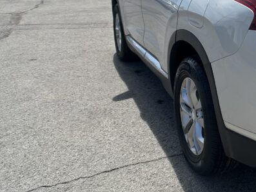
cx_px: 273
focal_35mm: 67
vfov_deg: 21.6
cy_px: 30
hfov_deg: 26.9
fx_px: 496
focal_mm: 5.7
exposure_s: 1/4831
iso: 50
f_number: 1.5
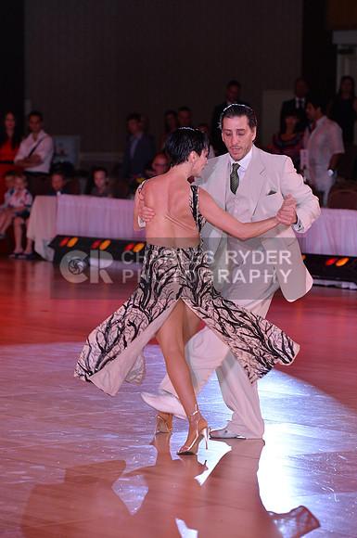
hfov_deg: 7.8
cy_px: 269
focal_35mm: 175
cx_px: 178
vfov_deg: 11.8
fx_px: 2611
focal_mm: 175
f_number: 5.6
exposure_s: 1/250
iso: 2000
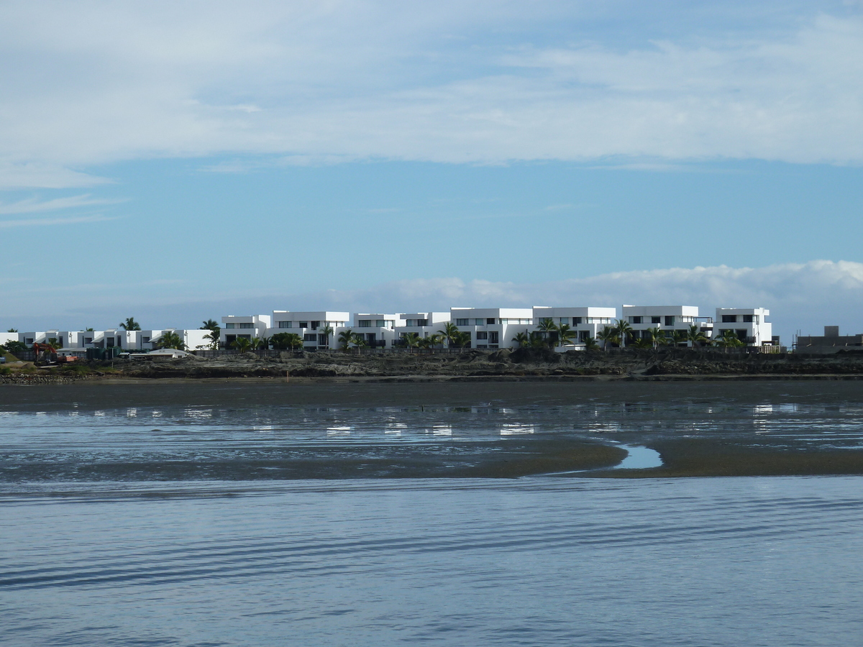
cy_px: 324
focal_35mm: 111
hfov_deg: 17.7
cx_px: 432
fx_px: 2767
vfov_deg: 13.3
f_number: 5.6
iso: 80
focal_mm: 18.2
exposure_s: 1/500
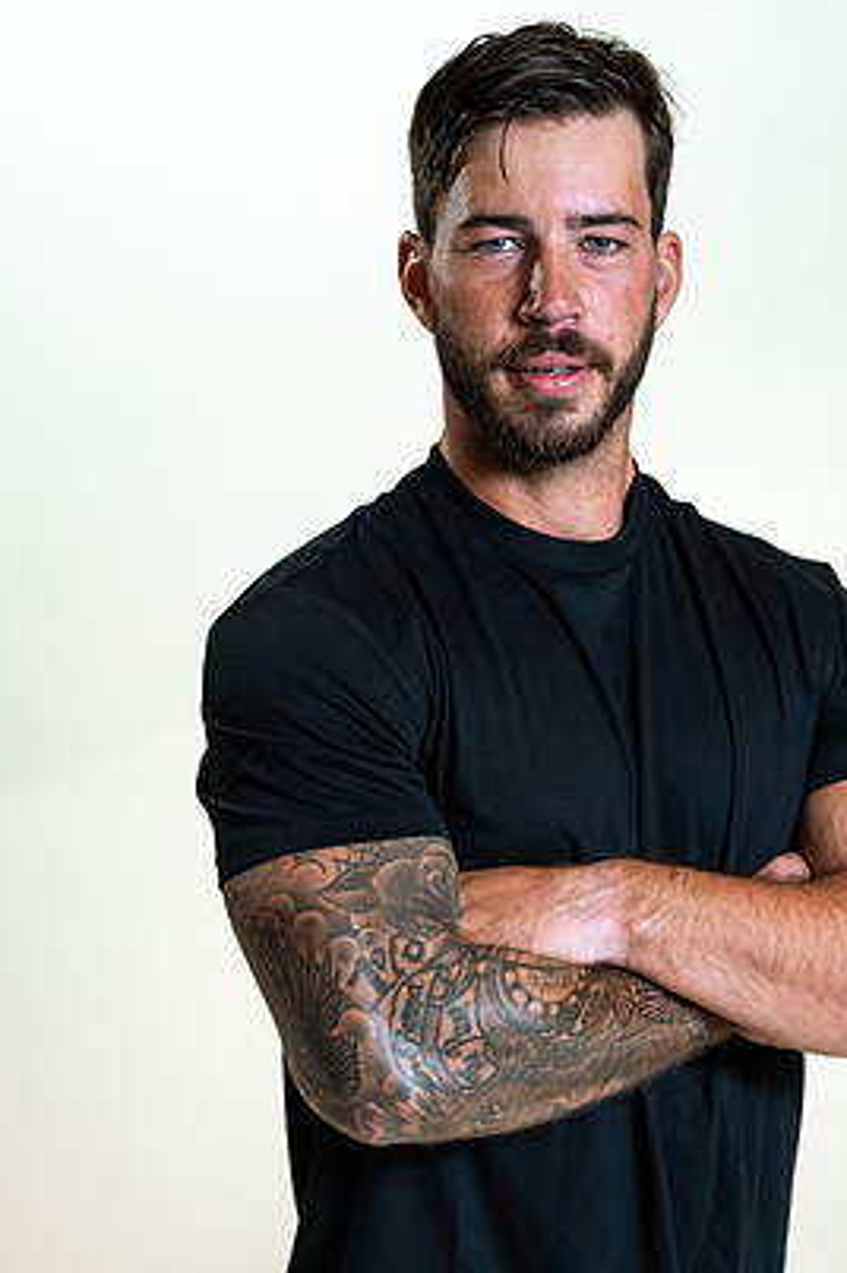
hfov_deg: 14.4
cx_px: 392
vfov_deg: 21.5
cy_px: 698
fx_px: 3358
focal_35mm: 95
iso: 320
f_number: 4
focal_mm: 85
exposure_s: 1/160
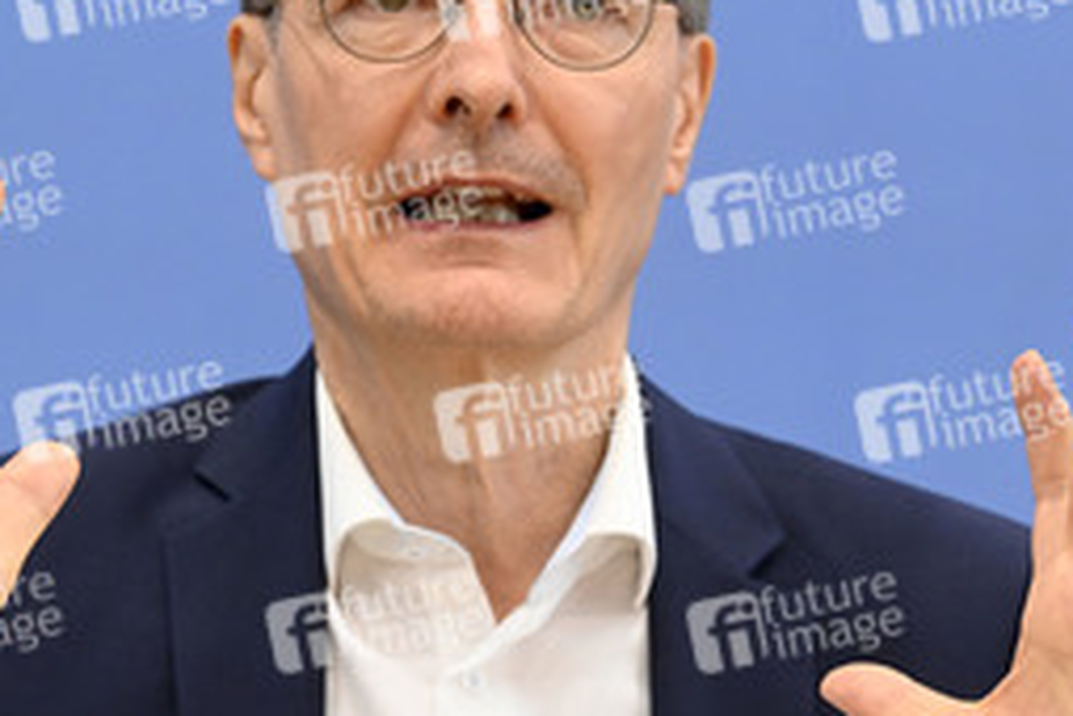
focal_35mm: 239
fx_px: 7123
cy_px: 307
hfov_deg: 8.6
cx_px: 431
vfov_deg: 5.7
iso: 5000
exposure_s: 1/640
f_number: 5.6
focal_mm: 135
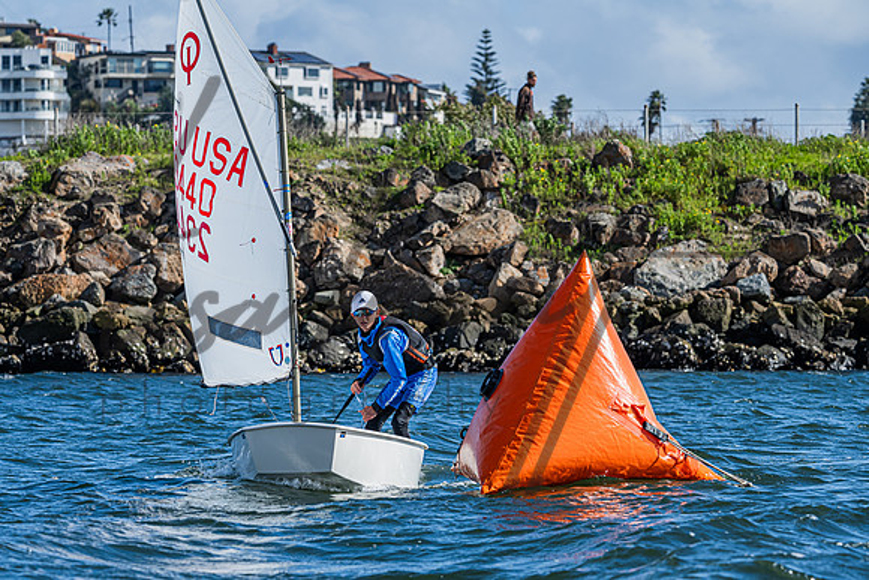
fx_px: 5456
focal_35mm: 226
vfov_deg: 6.1
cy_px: 354
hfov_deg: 9.1
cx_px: 376
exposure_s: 1/1000
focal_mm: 185
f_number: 8
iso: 320
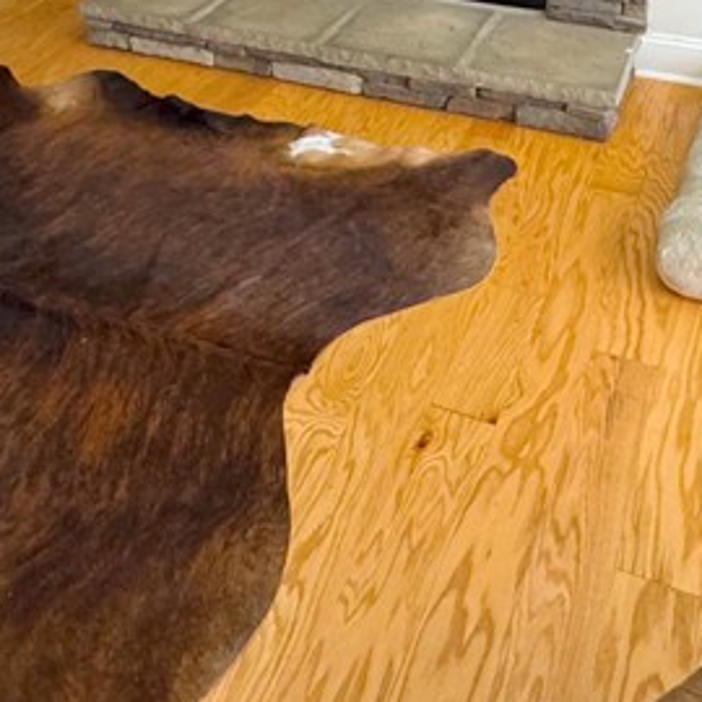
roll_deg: +1.0
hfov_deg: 36.0
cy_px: -182
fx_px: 1078
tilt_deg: -12.4
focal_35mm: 47
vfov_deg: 29.8
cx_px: 325
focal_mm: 2.22
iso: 320
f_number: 2.2
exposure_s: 1/60
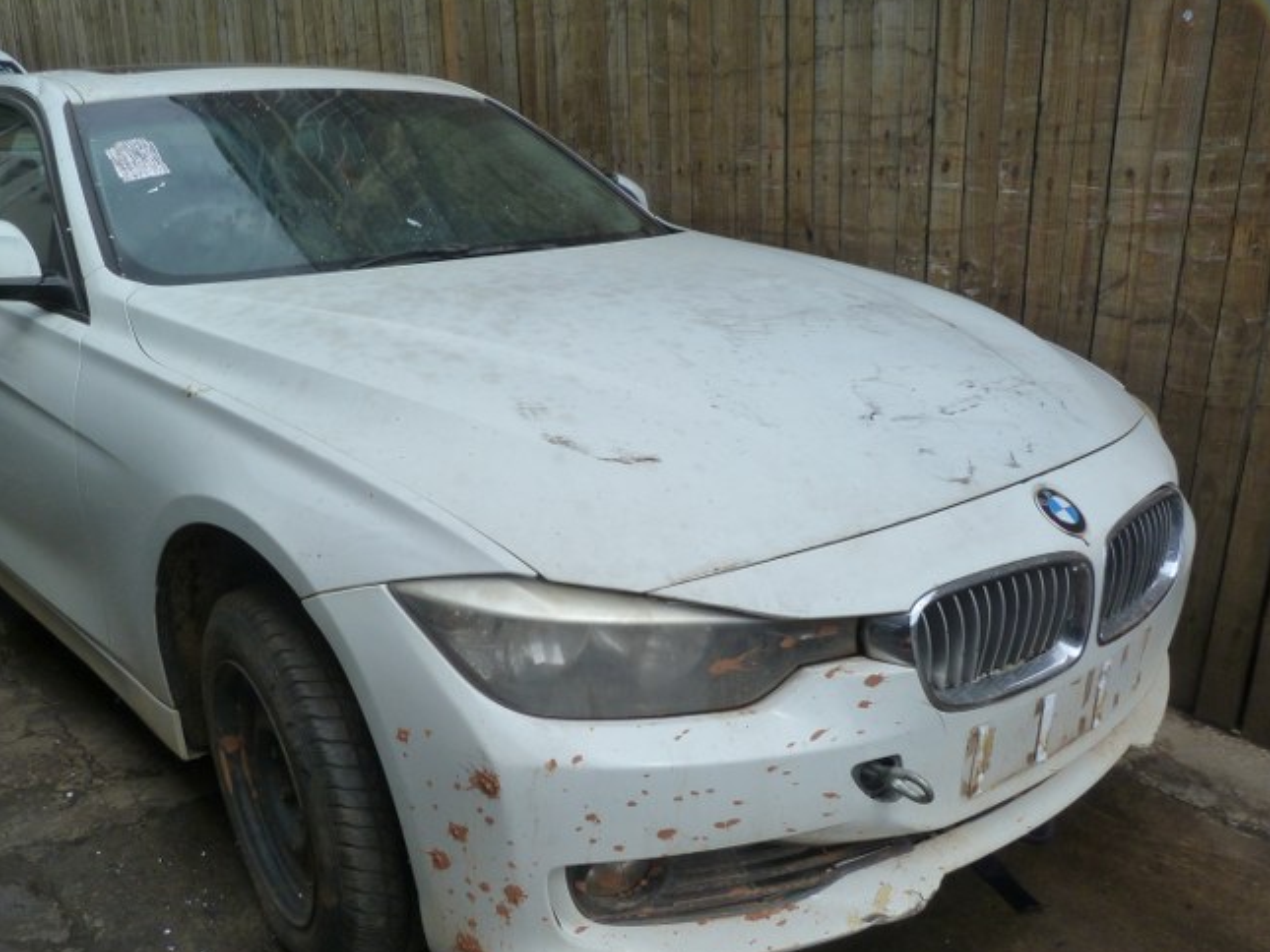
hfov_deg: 57.8
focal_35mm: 31
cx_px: 500
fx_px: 1138
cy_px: 531
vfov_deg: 45.4
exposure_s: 1/320
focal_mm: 4.5
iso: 125
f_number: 5.6
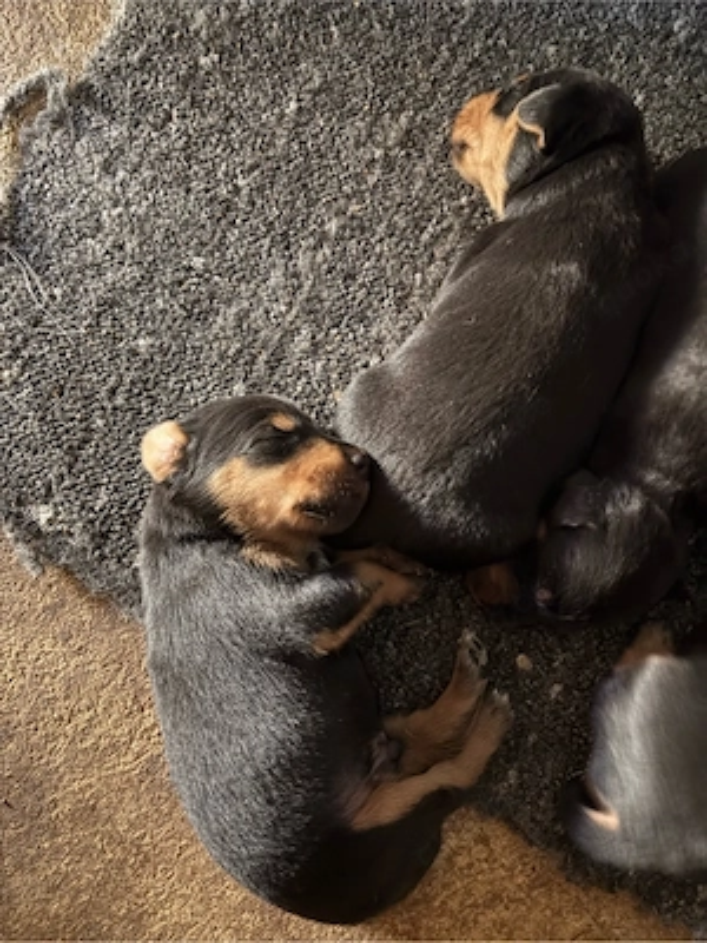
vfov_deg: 67.3
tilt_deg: -83.8
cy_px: 472
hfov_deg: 53.1
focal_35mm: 26
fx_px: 708
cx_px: 354
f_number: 1.6
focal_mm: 5.96
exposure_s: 1/16
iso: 800
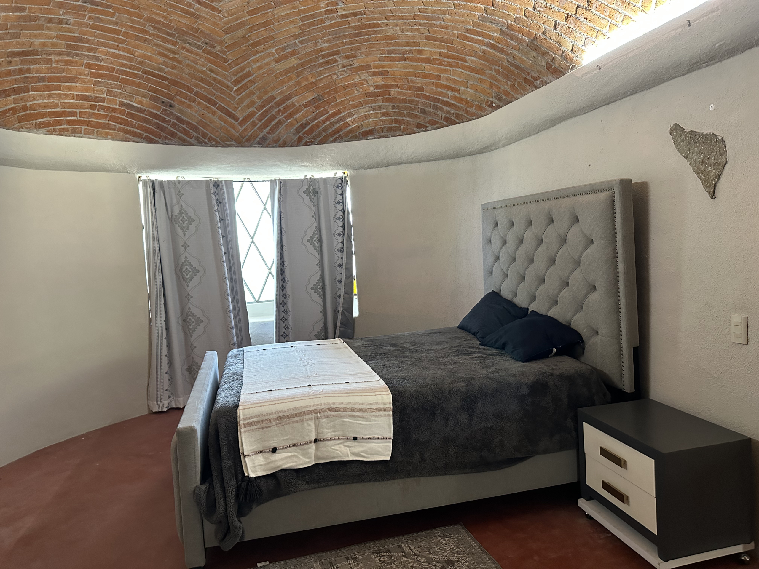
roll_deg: +2.3
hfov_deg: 71.6
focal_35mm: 24
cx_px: 380
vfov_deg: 56.8
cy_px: 284
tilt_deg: -4.8
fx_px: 526
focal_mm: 6.86
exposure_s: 1/60
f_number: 1.78
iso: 640
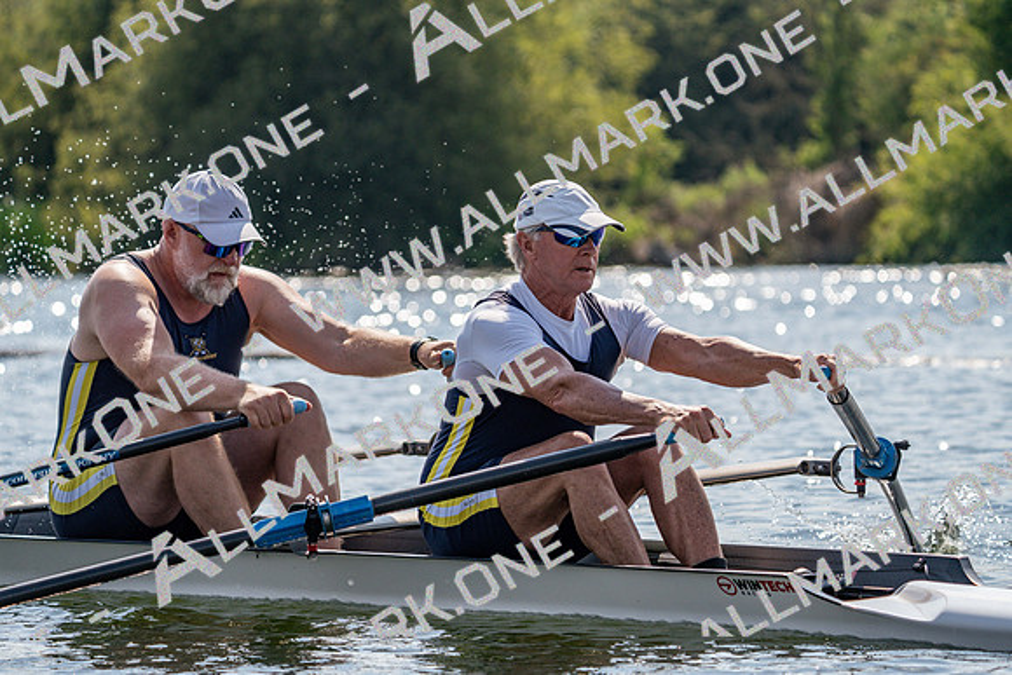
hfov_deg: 10.3
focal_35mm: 200
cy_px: 338
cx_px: 506
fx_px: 5623
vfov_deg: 6.9
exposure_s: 1/1600
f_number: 5.6
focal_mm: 200
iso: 200
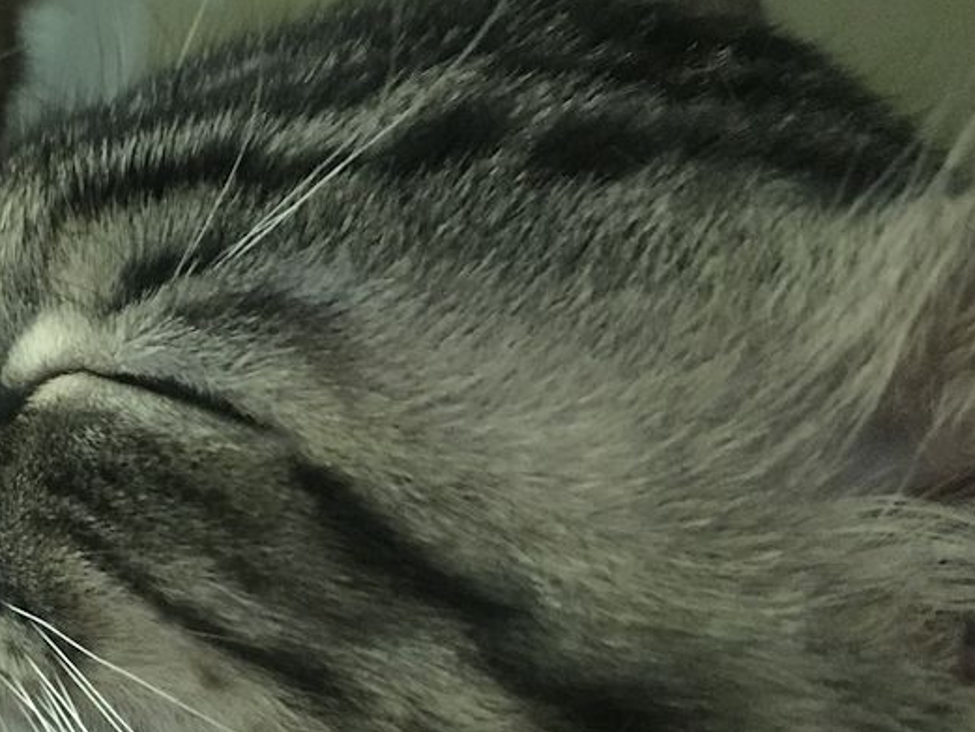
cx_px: 69
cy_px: 502
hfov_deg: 31.9
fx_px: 1606
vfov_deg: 25.5
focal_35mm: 57
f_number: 2.2
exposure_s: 1/4
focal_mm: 4.15
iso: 160
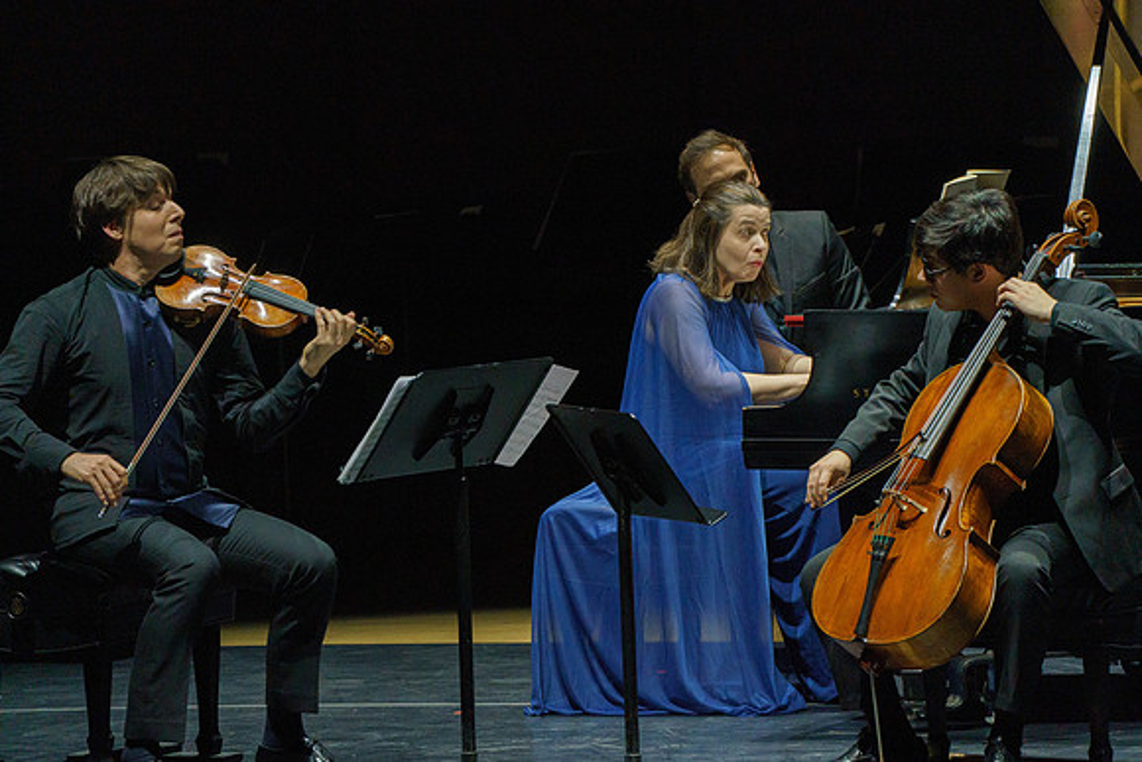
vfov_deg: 3.4
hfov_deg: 5.2
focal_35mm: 400
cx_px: 571
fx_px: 12691
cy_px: 381
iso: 4000
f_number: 10
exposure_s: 1/250
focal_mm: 400
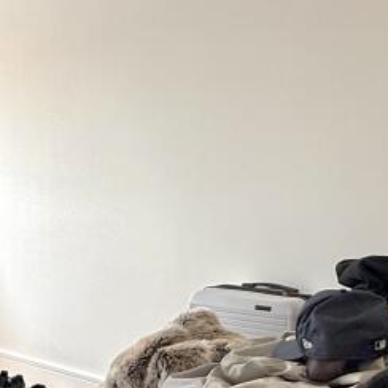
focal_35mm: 52
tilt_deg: +3.1
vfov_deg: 32.8
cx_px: 127
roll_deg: -0.2
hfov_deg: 32.5
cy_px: 189
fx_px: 659
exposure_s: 1/130
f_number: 2.2
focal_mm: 2.22
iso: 64
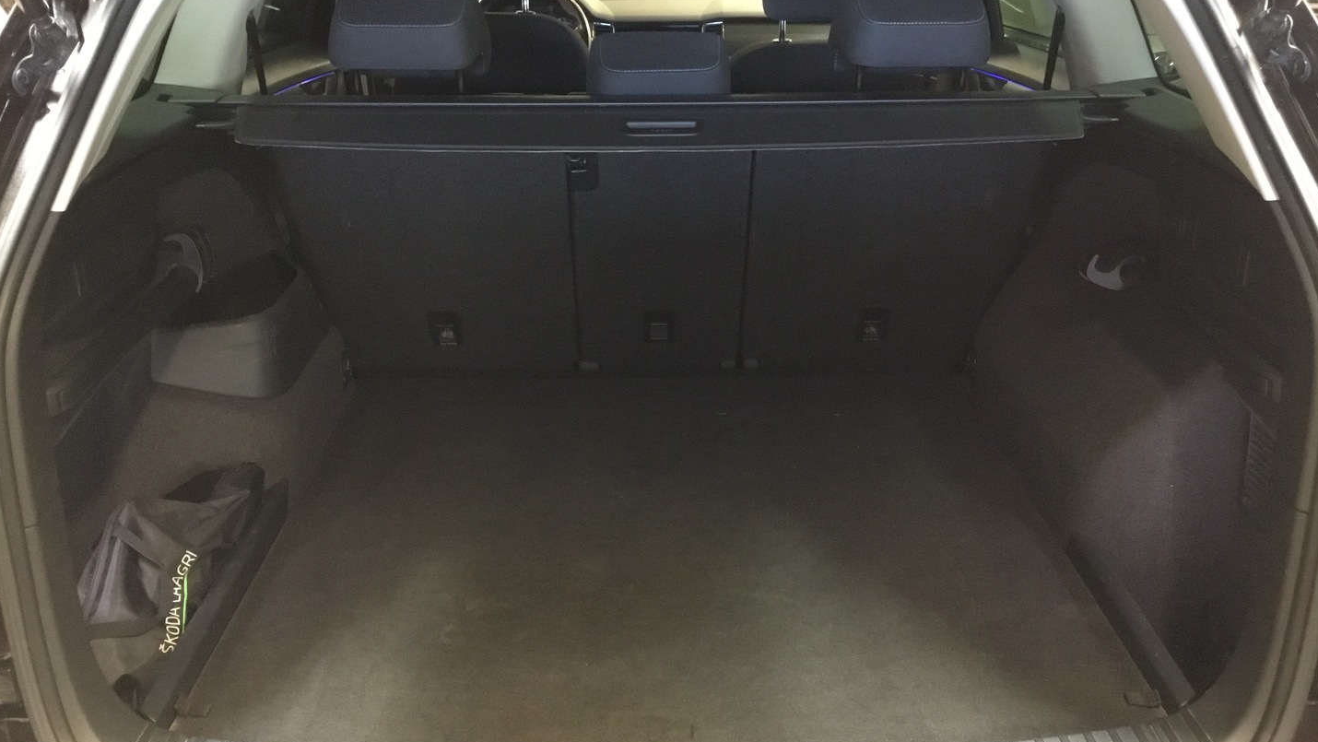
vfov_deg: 34.7
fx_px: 1188
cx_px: 660
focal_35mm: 34
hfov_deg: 58.0
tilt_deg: -22.0
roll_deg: +1.0
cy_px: 354
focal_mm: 3.3
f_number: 2.4
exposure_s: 1/17
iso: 500
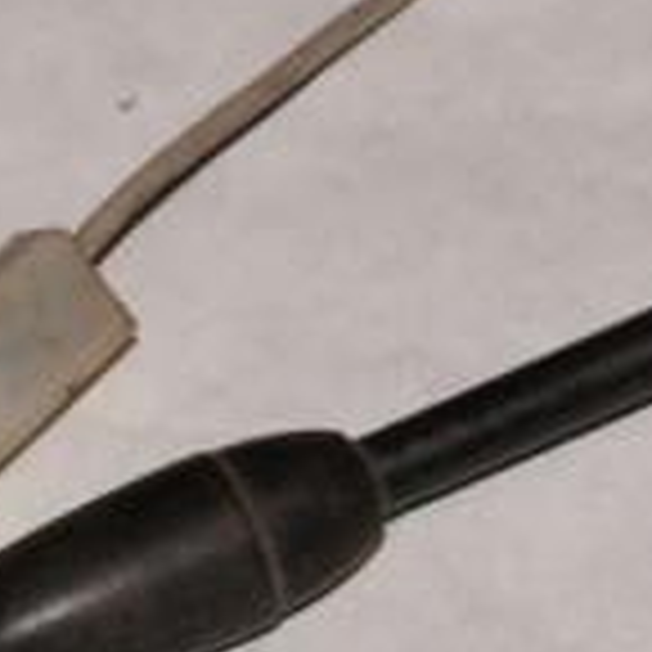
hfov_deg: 5.0
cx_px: 420
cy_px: 301
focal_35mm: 352
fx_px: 7509
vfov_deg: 5.0
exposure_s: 1/60
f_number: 5.6
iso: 400
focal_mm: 35
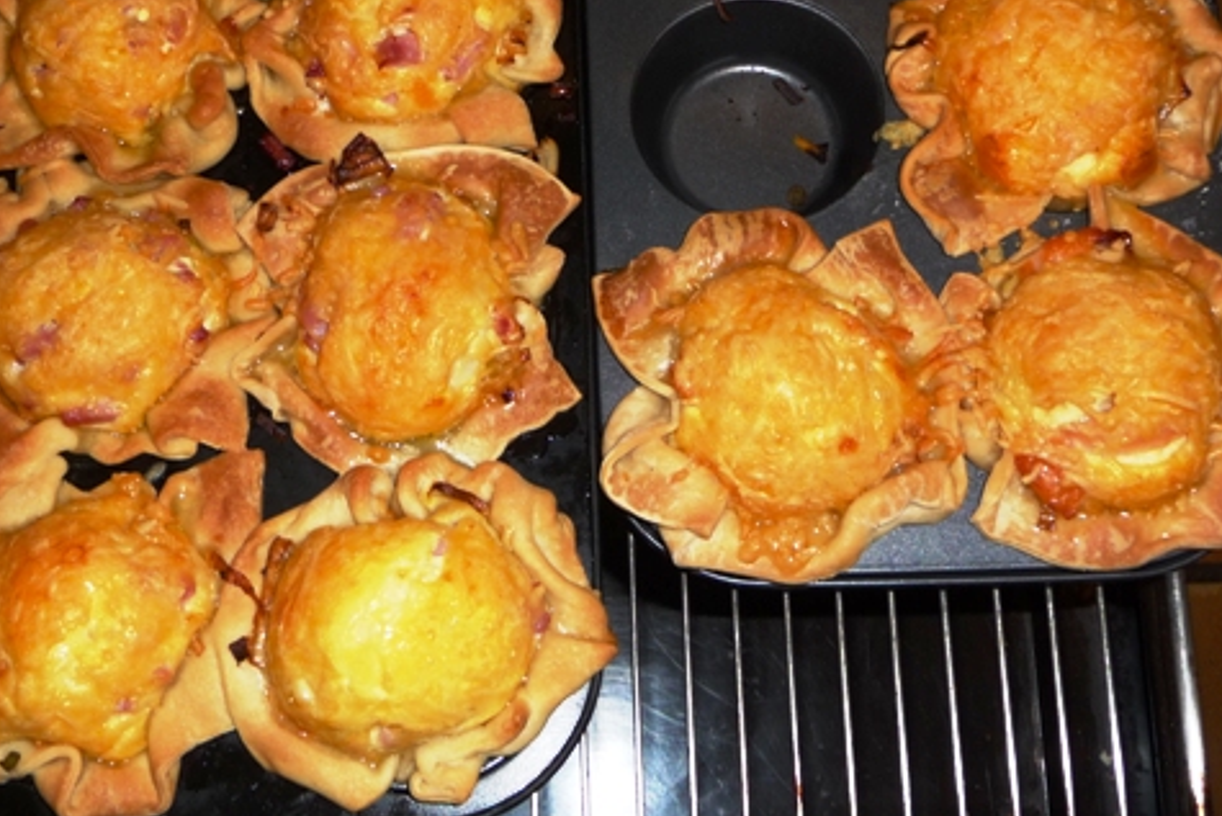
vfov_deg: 24.1
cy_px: 263
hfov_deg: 35.4
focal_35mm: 56
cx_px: 437
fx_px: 1901
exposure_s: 1/30
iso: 100
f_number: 3.9
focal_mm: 6.7
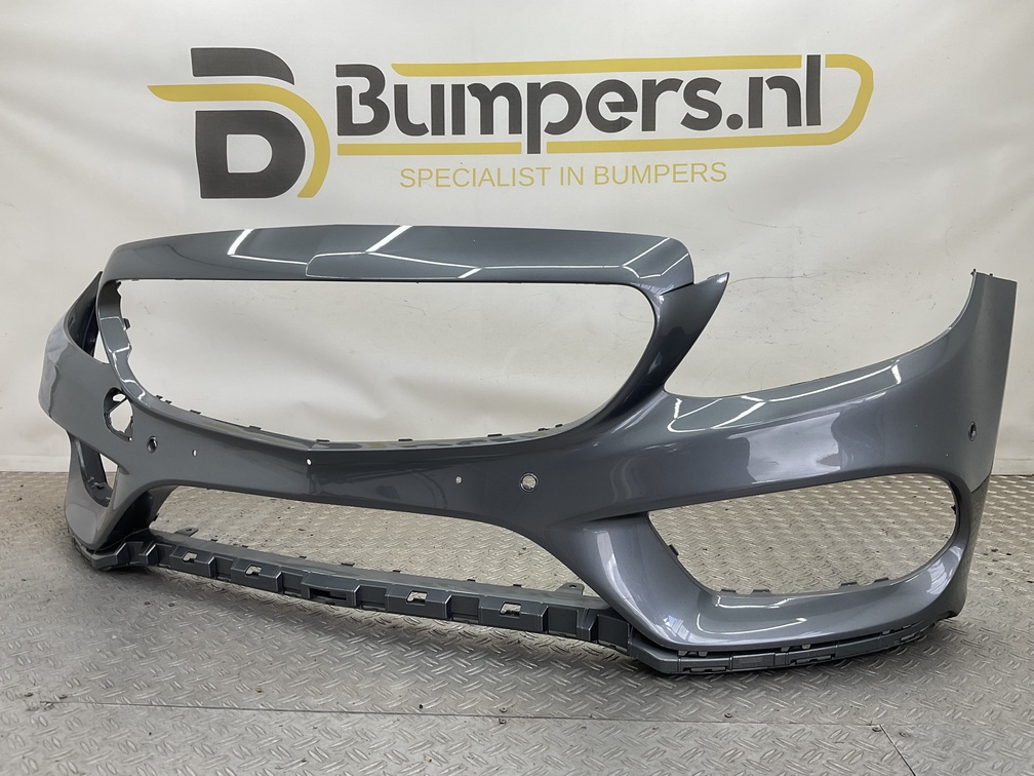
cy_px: 388
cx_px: 517
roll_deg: -0.4
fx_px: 866
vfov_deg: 48.2
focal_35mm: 29
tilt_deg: -8.2
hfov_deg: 61.7
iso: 20
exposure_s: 1/120
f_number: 1.8
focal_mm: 3
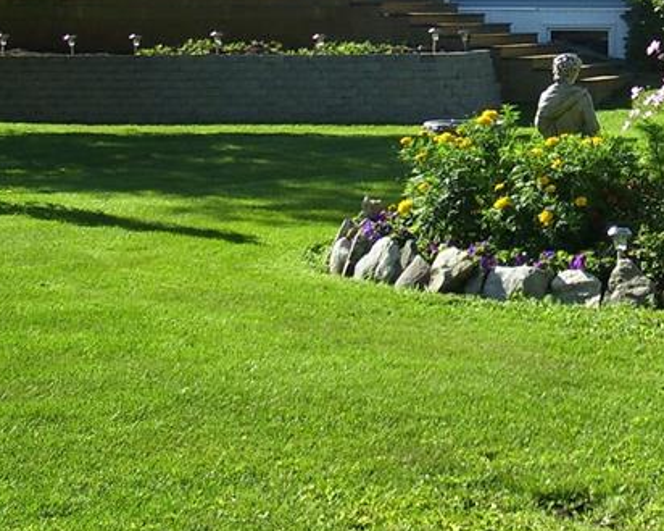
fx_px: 2003
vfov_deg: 14.9
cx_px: 619
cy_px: 60
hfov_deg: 18.5
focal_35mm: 102
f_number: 3
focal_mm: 7
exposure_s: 1/750
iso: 80
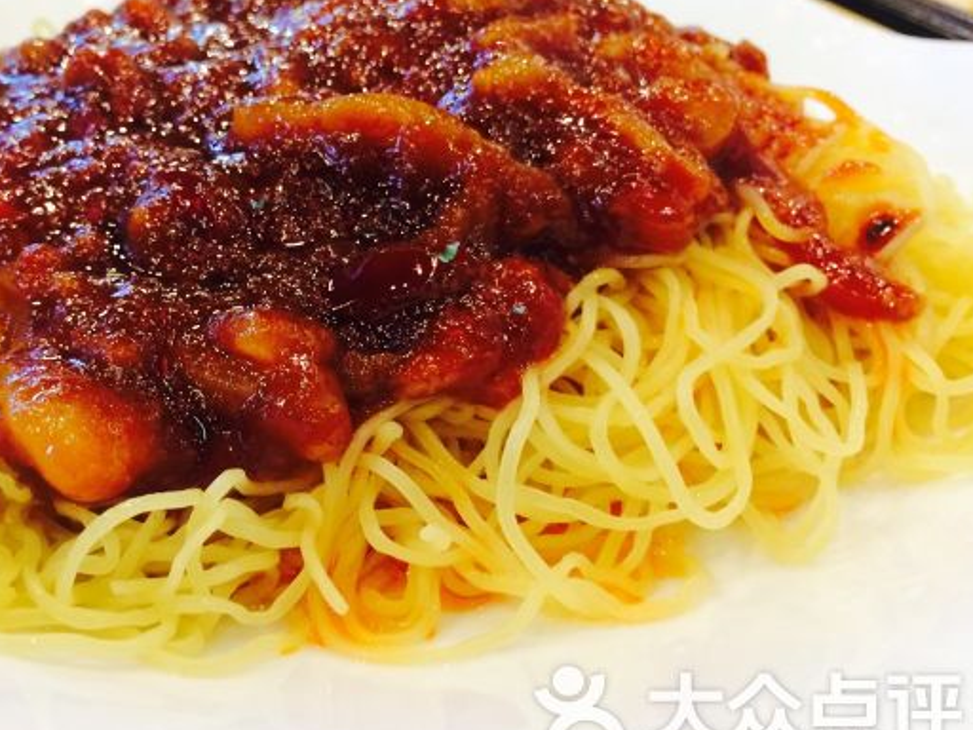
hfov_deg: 45.3
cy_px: 311
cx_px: 346
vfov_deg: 35.1
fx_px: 1152
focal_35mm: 41
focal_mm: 4.12
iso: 125
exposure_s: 1/30
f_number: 2.2
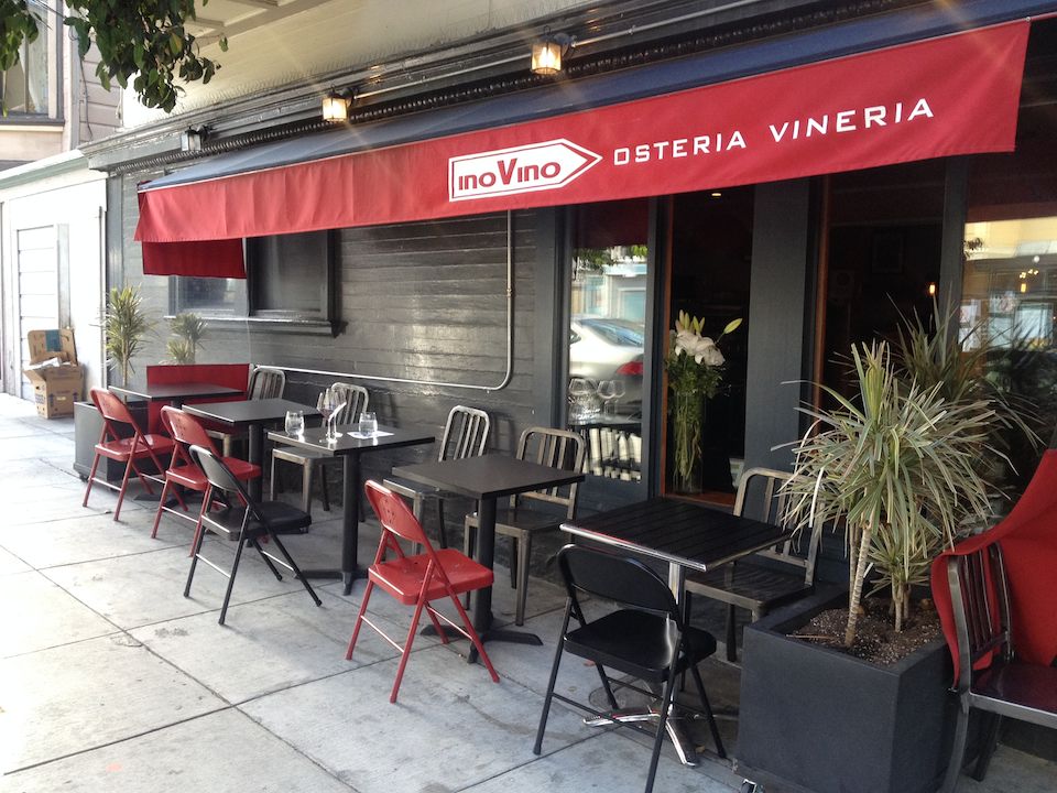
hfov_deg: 52.6
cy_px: 396
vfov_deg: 40.7
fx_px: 1069
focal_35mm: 35
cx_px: 528
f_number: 2.4
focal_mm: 4.28
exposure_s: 1/120
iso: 100
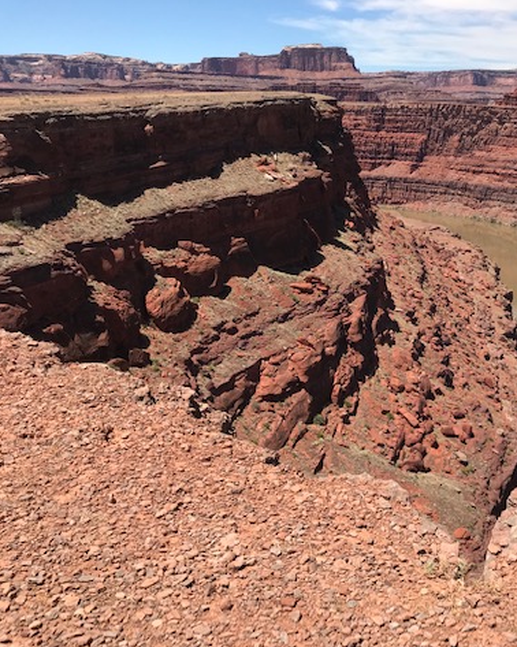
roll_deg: -1.0
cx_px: 429
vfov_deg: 49.1
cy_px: 326
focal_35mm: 37
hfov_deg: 38.3
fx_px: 708
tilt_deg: -16.4
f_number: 1.8
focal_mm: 3.99
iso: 20
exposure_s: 1/2283
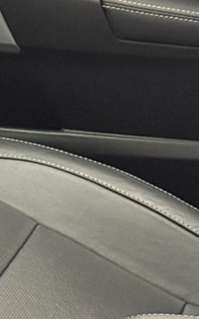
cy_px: 188
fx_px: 1735
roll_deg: +0.4
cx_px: -373
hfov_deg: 6.1
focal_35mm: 200
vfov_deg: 10.5
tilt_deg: -24.9
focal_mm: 6.76
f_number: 1.78
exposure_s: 1/30
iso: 500
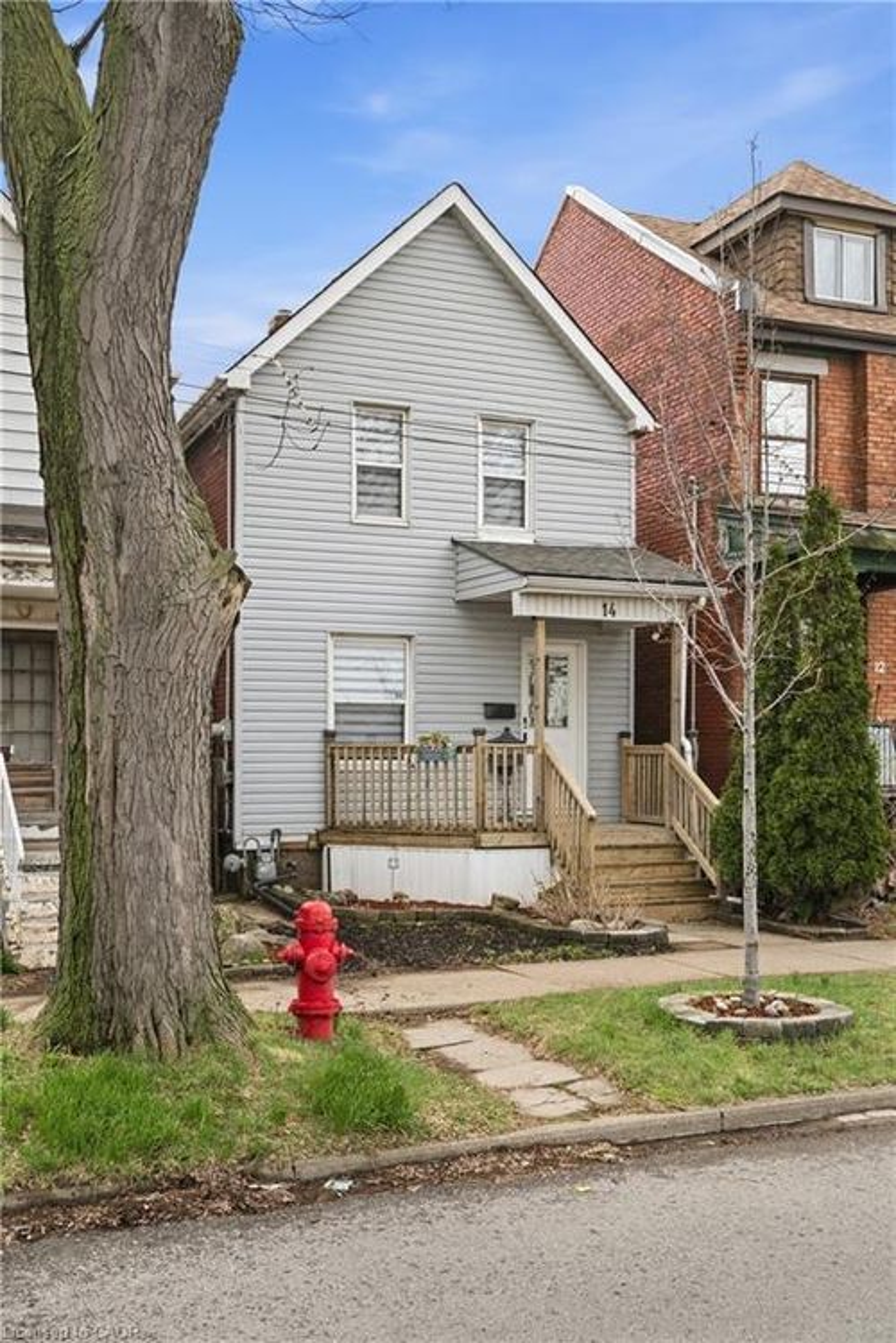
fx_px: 1307
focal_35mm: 35
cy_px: 672
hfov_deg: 37.9
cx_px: 448
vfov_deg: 54.4
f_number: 9
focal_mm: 35
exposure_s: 1/80
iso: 320
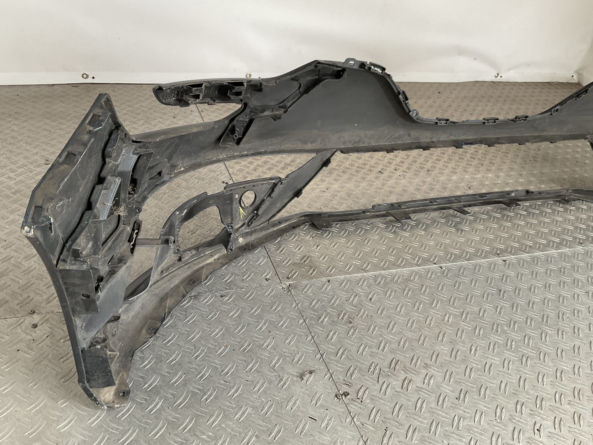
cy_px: 213
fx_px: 531
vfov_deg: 45.4
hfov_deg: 58.3
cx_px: 277
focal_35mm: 31
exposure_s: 1/50
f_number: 1.8
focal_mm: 3
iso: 64
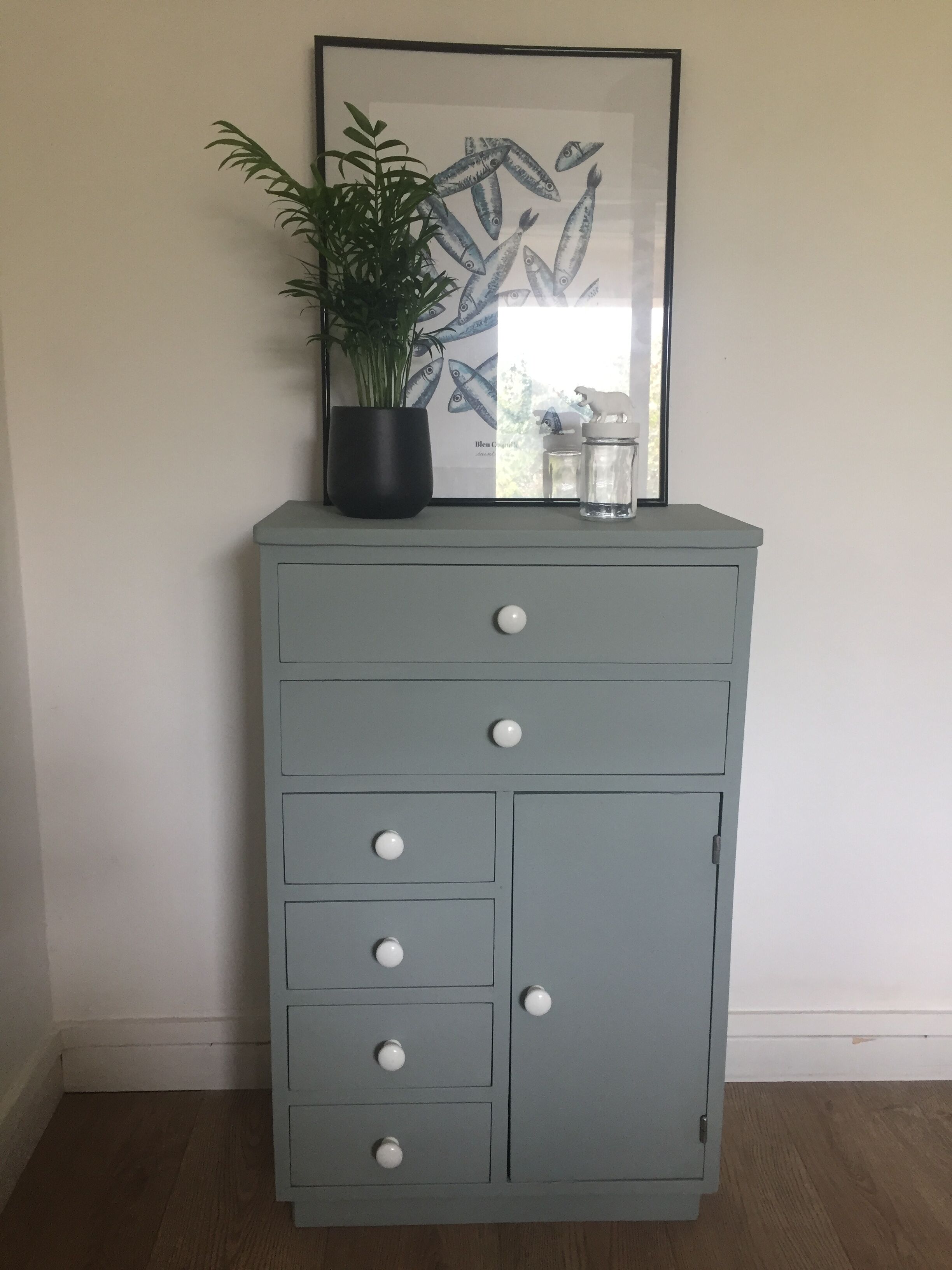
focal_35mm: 29
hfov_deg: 48.2
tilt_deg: -12.8
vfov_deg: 61.7
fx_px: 1063
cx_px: 476
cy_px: 635
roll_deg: -0.9
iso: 100
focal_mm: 4.15
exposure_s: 1/33
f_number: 2.2
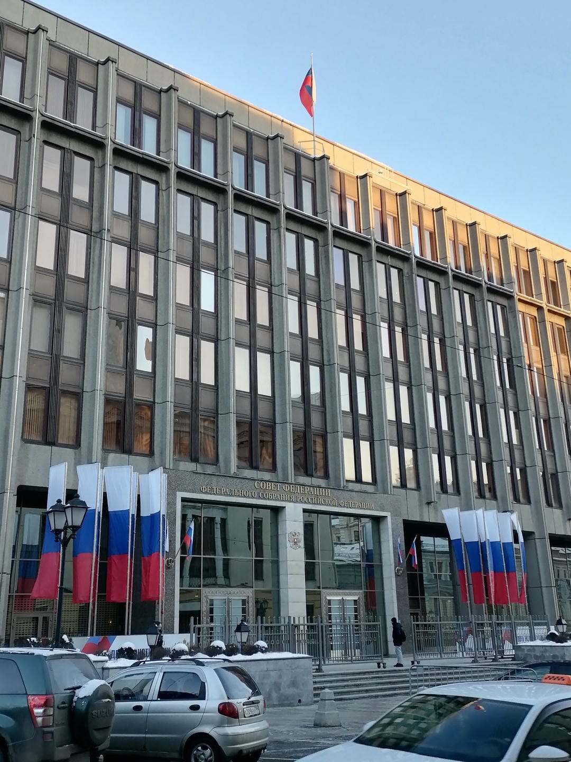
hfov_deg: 44.2
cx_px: 286
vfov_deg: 56.8
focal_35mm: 32
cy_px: 381
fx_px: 704
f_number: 1.8
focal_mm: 5.4
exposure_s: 1/160
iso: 50
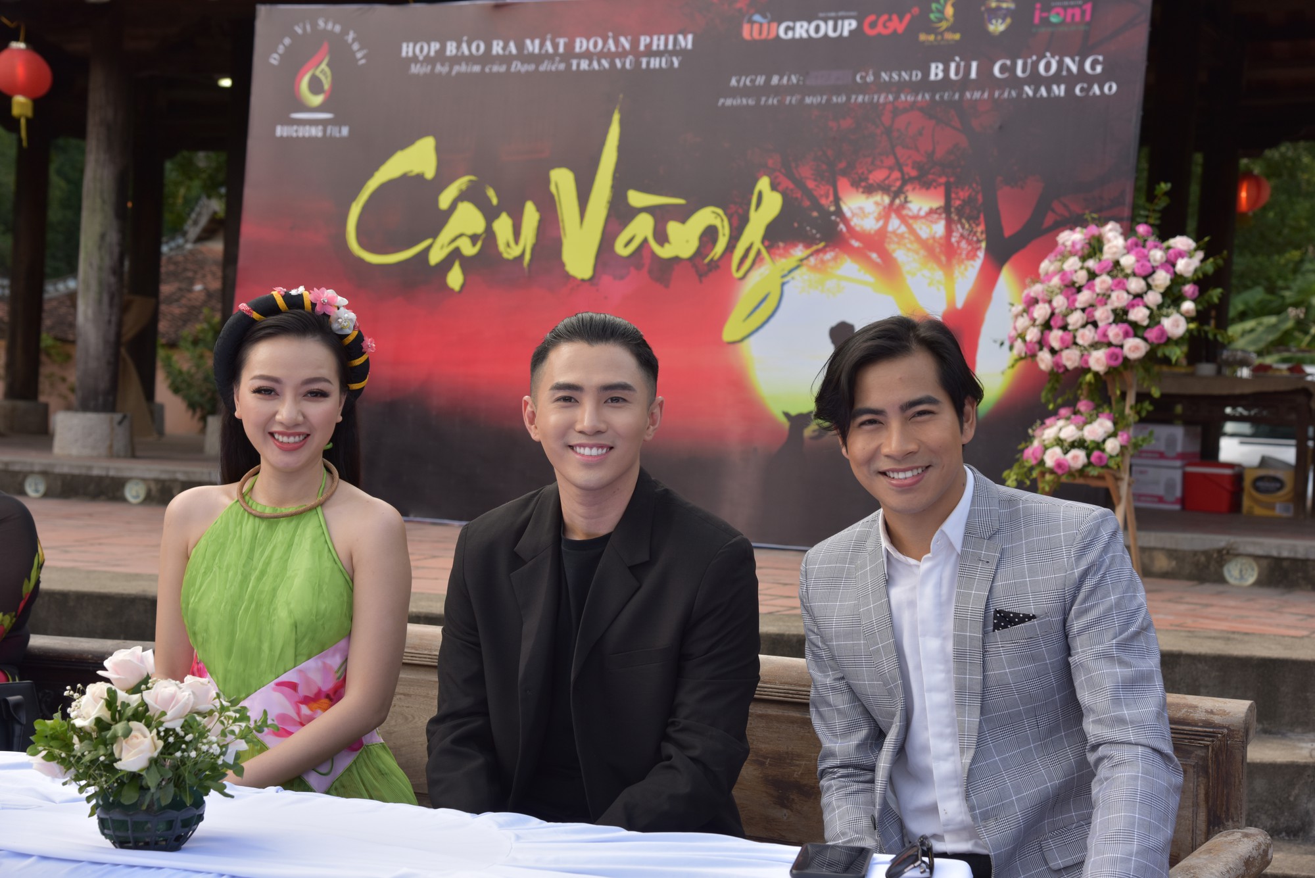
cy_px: 439
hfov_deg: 34.5
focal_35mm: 58
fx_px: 2119
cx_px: 658
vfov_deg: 23.4
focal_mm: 58
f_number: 7.1
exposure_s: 1/125
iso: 200
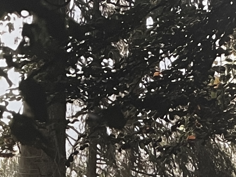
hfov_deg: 13.1
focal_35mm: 146
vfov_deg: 9.1
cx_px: 292
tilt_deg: -7.5
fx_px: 996
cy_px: 427
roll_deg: +0.3
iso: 64
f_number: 1.6
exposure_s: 1/50
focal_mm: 4.2
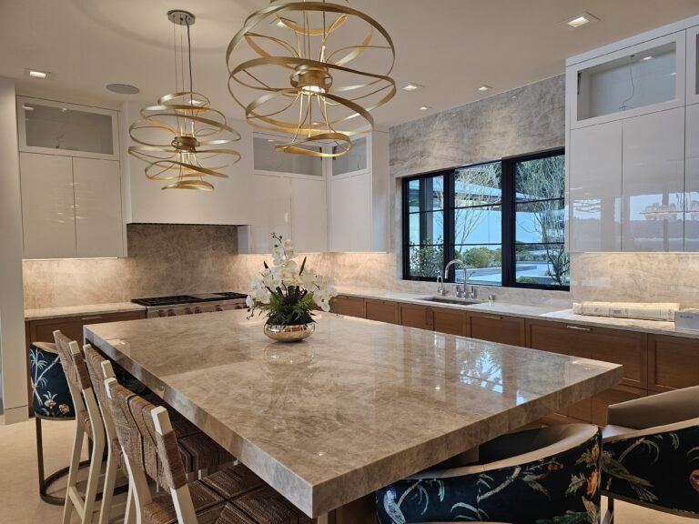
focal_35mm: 23
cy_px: 262
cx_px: 350
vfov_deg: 58.9
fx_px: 464
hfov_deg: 73.9
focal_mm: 6.3
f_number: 1.7
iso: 100
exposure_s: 1/120
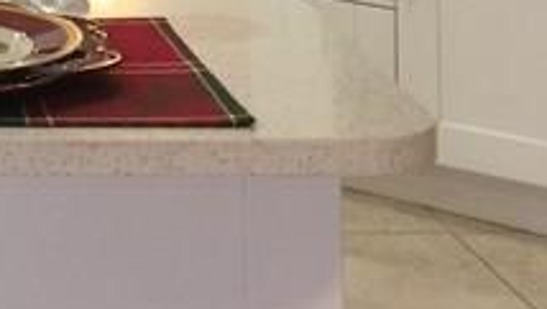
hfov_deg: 12.9
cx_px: -424
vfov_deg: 7.6
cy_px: -375
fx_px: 2193
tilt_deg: -2.7
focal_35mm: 151
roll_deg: +1.1
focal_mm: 4.15
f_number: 2.2
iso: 50
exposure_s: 1/15
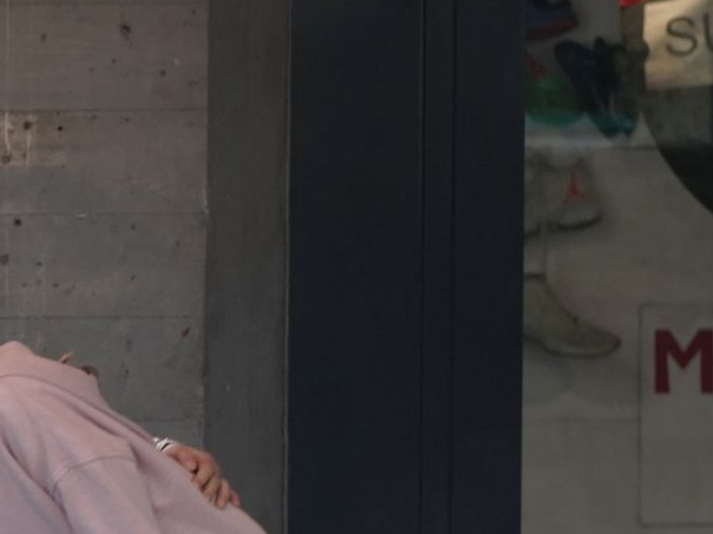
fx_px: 4408
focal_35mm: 214
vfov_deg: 6.9
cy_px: 555
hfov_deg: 9.0
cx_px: -410
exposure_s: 1/60
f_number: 6.3
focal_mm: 70
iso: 2000
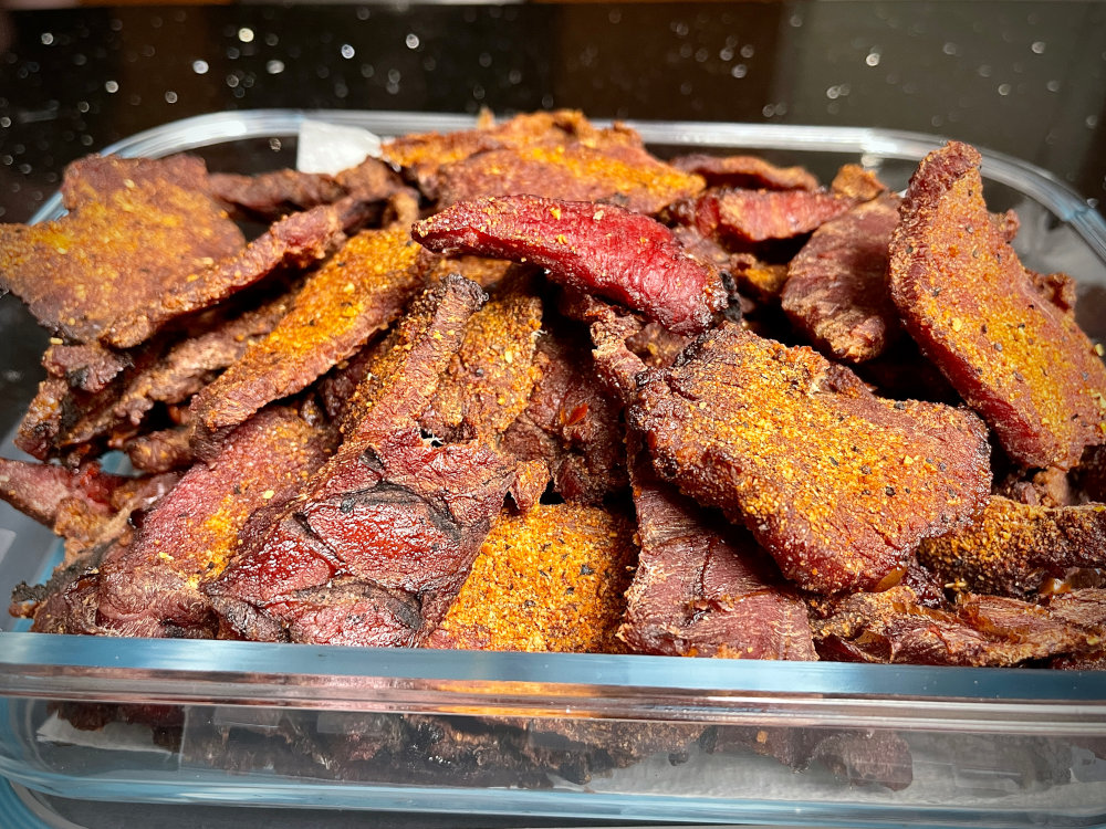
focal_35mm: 26
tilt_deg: -38.8
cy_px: 414
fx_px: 831
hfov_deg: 67.3
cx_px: 553
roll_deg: +2.3
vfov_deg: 53.1
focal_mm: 5.1
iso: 250
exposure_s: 1/60
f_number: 1.6
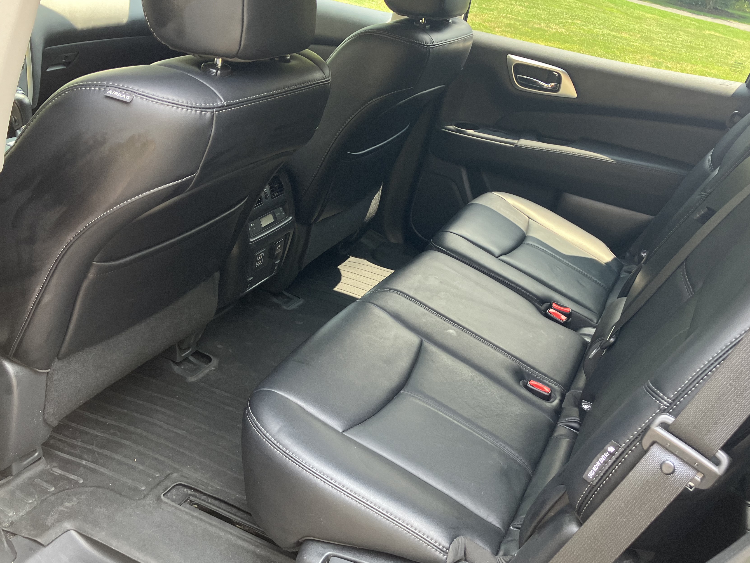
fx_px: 737
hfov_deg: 53.8
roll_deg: -10.9
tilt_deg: -23.5
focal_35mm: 34
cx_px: 423
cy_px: 279
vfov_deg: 41.8
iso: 80
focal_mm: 3.99
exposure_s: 1/101
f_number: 1.8
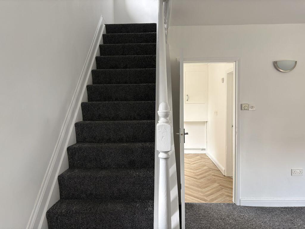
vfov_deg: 53.1
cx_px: 152
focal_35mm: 26
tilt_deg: -2.8
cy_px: 114
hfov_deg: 67.3
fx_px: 229
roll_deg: +1.4
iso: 125
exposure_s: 1/121
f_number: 1.6
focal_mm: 5.96
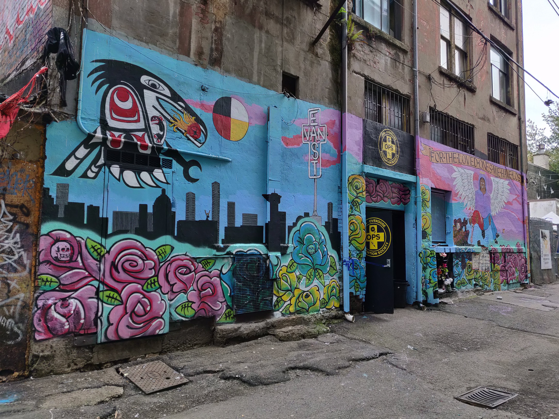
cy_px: 210
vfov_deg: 54.9
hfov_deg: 69.4
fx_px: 404
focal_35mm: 25
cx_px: 280
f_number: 1.7
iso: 200
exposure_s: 1/100
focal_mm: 4.25
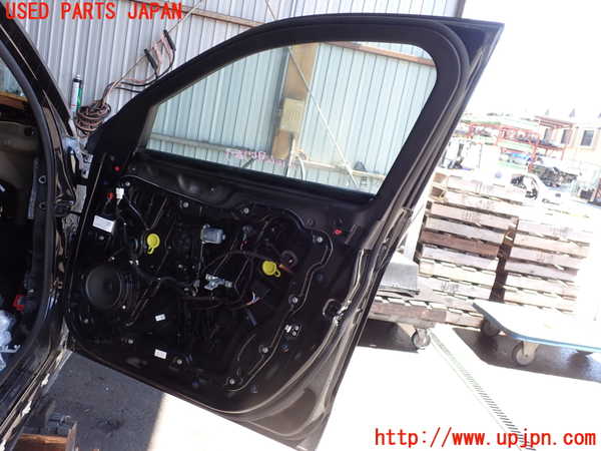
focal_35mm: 30
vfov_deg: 46.8
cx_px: 300
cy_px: 226
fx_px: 521
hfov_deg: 60.0
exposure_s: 1/100
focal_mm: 5.4
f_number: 3.2
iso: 100
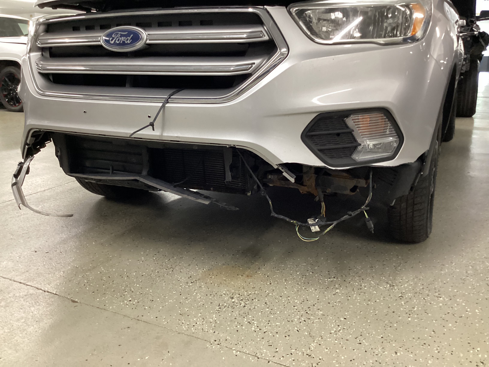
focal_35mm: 31
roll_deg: +0.6
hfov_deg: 58.4
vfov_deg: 45.4
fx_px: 438
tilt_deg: -18.6
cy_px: 184
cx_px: 244
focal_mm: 3.3
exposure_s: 1/40
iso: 320
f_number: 2.4
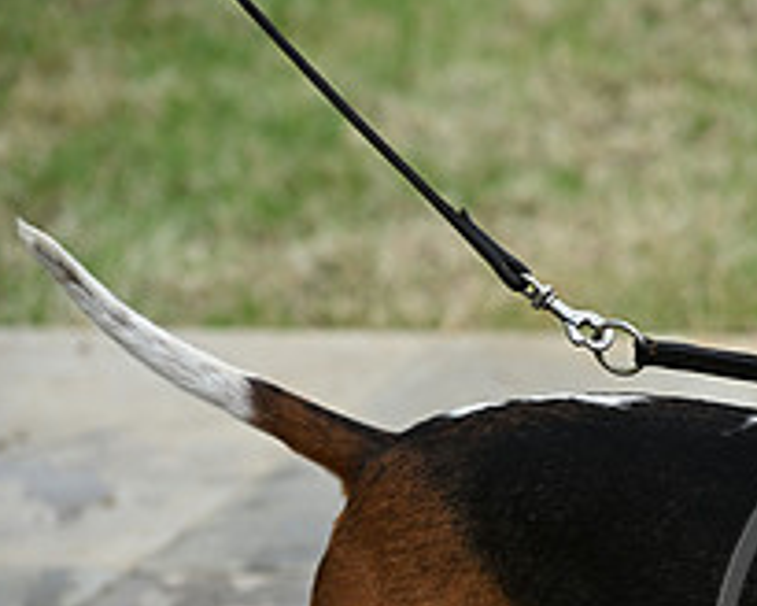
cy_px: 645
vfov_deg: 4.3
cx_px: 1049
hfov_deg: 5.4
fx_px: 8021
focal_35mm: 358
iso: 360
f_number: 4.5
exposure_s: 1/1000
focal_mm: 135
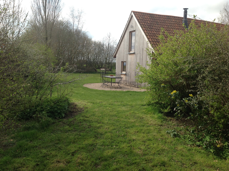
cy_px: 86
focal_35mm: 35
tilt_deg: -6.2
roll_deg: -2.2
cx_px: 114
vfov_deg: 40.6
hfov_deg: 52.7
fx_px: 231
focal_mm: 4.28
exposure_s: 1/1120
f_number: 2.4
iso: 50
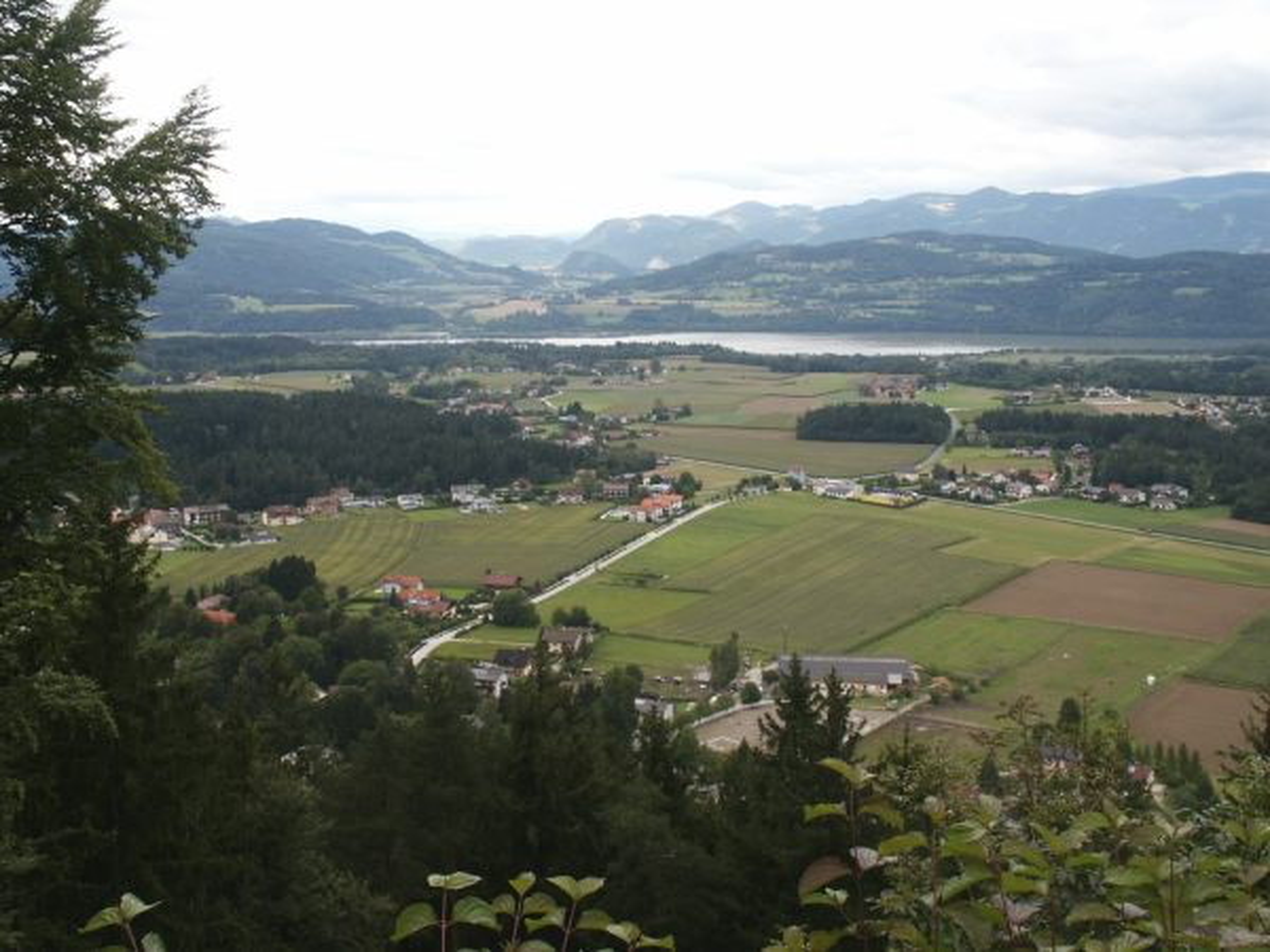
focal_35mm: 42
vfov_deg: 34.3
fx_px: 1541
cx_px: 635
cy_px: 476
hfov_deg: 44.8
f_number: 8
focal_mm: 8.7
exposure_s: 1/60
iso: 64
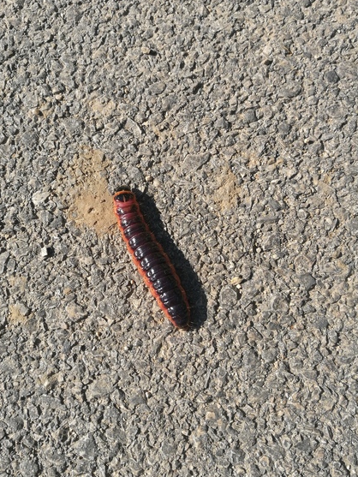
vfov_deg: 58.3
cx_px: 168
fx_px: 427
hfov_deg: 45.4
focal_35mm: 31
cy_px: 250
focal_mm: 4.5
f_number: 2.2
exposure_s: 1/860
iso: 50
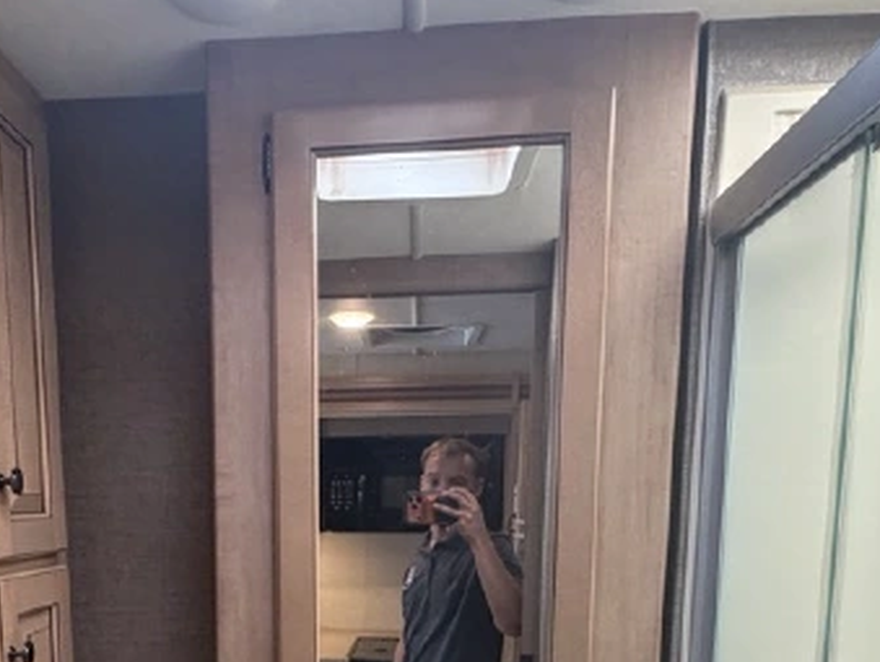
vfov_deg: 39.3
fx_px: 840
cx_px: 314
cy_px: 620
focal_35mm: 33
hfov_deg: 54.5
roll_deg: +0.1
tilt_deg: -4.5
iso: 320
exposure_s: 1/94
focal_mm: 2.22
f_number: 2.2
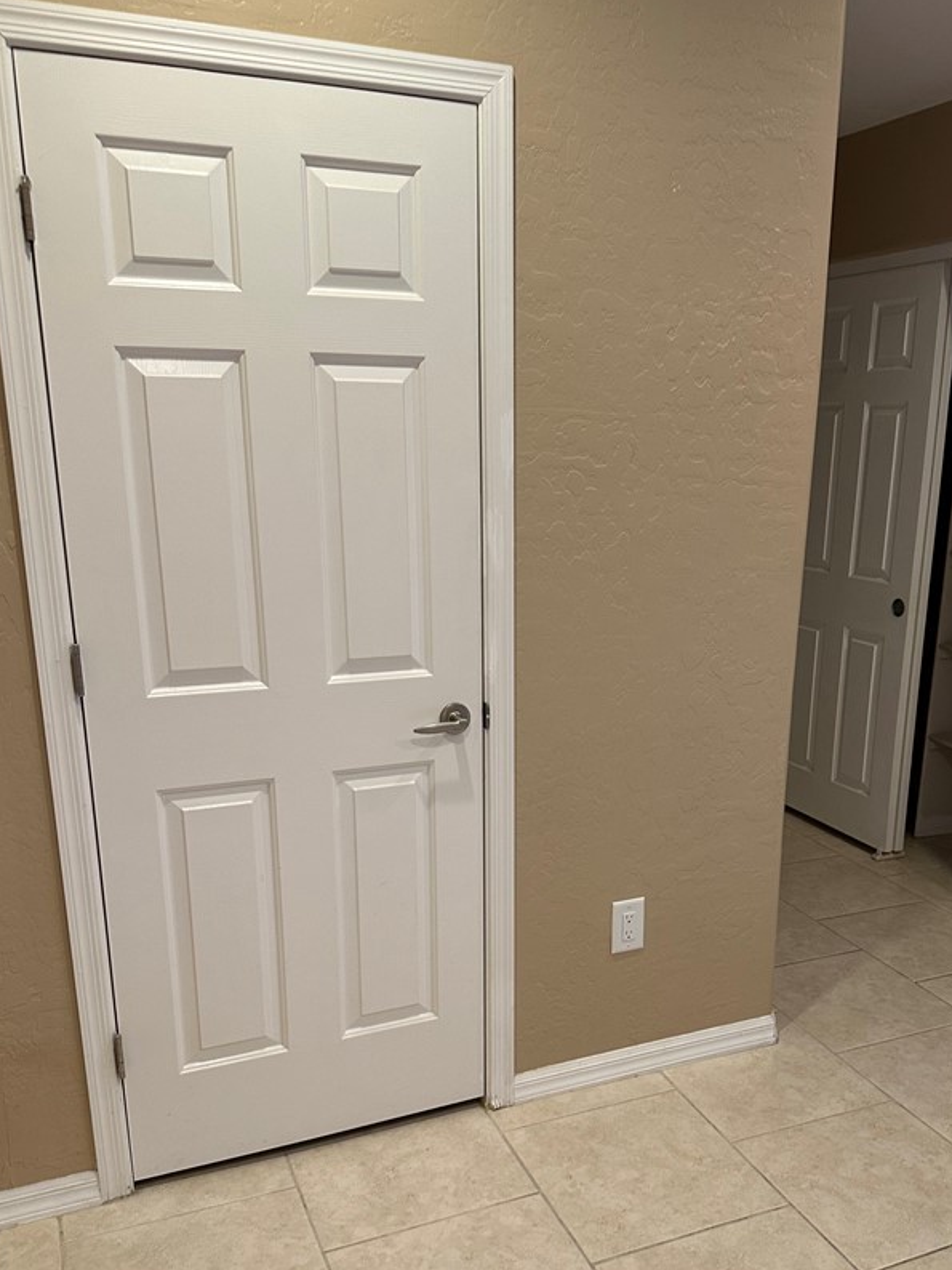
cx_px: 550
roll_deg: -0.5
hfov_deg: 45.3
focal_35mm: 31
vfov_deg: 57.9
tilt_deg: -15.0
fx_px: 1136
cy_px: 759
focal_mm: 6.86
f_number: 1.78
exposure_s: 1/60
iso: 200
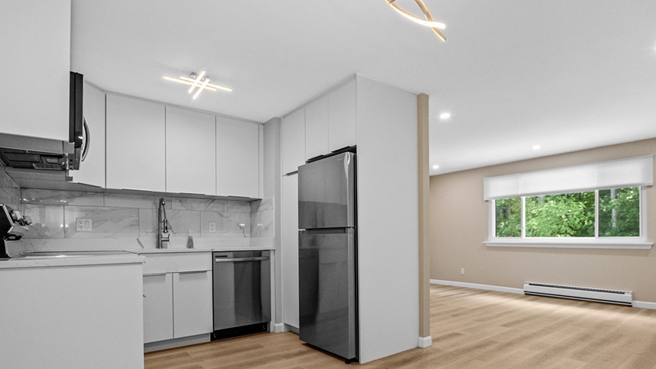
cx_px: 344
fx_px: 330
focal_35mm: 19
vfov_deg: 57.4
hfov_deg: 89.5
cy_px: 235
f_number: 5
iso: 640
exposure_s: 1/80
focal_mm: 10
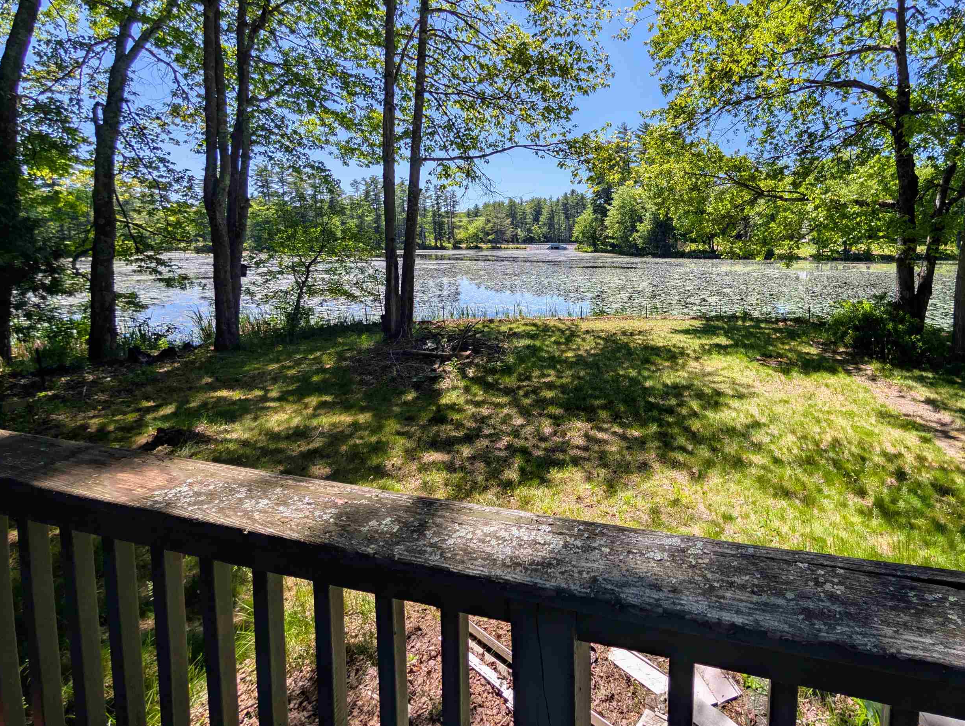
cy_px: 287
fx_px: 419
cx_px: 600
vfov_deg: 80.8
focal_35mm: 15
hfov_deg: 96.2
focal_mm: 2.02
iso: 50
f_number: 1.7
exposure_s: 1/2331
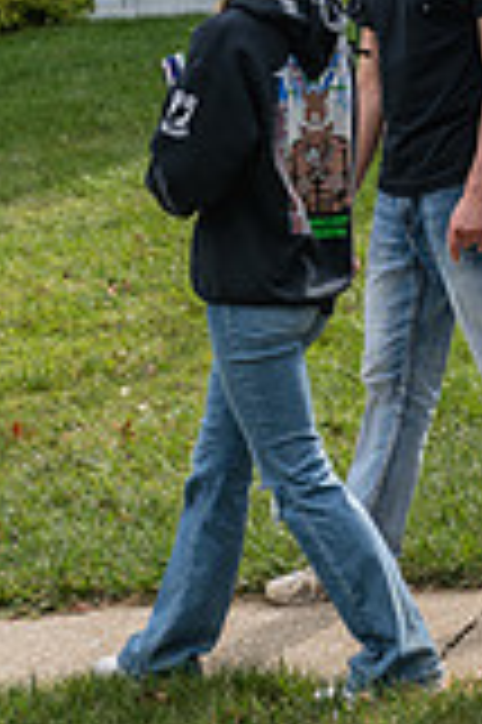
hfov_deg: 8.7
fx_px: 3160
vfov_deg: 12.8
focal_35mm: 157
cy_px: -157
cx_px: 414
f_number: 4
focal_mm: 56
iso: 200
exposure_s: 1/800
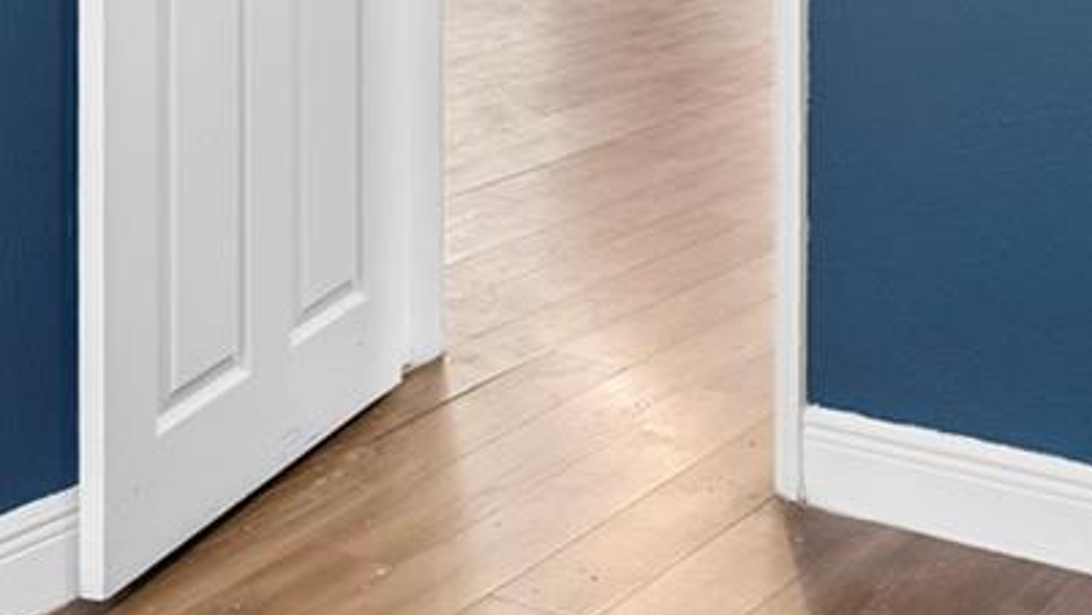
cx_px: 915
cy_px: -378
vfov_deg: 15.4
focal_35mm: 71
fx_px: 2057
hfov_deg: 28.9
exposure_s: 1/1.25
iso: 400
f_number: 8
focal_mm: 17
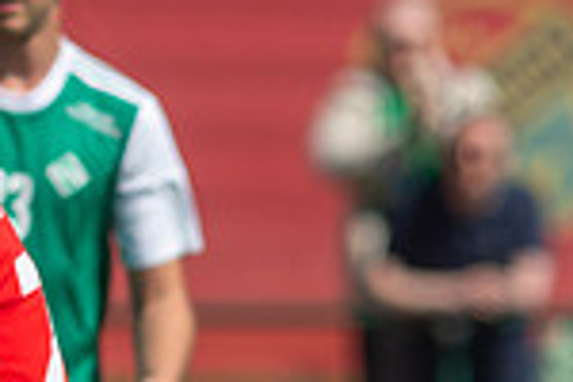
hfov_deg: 1.3
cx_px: -374
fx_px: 25847
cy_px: 386
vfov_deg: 0.8
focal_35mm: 1624
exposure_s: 1/1250
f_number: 4
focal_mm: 420
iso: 100
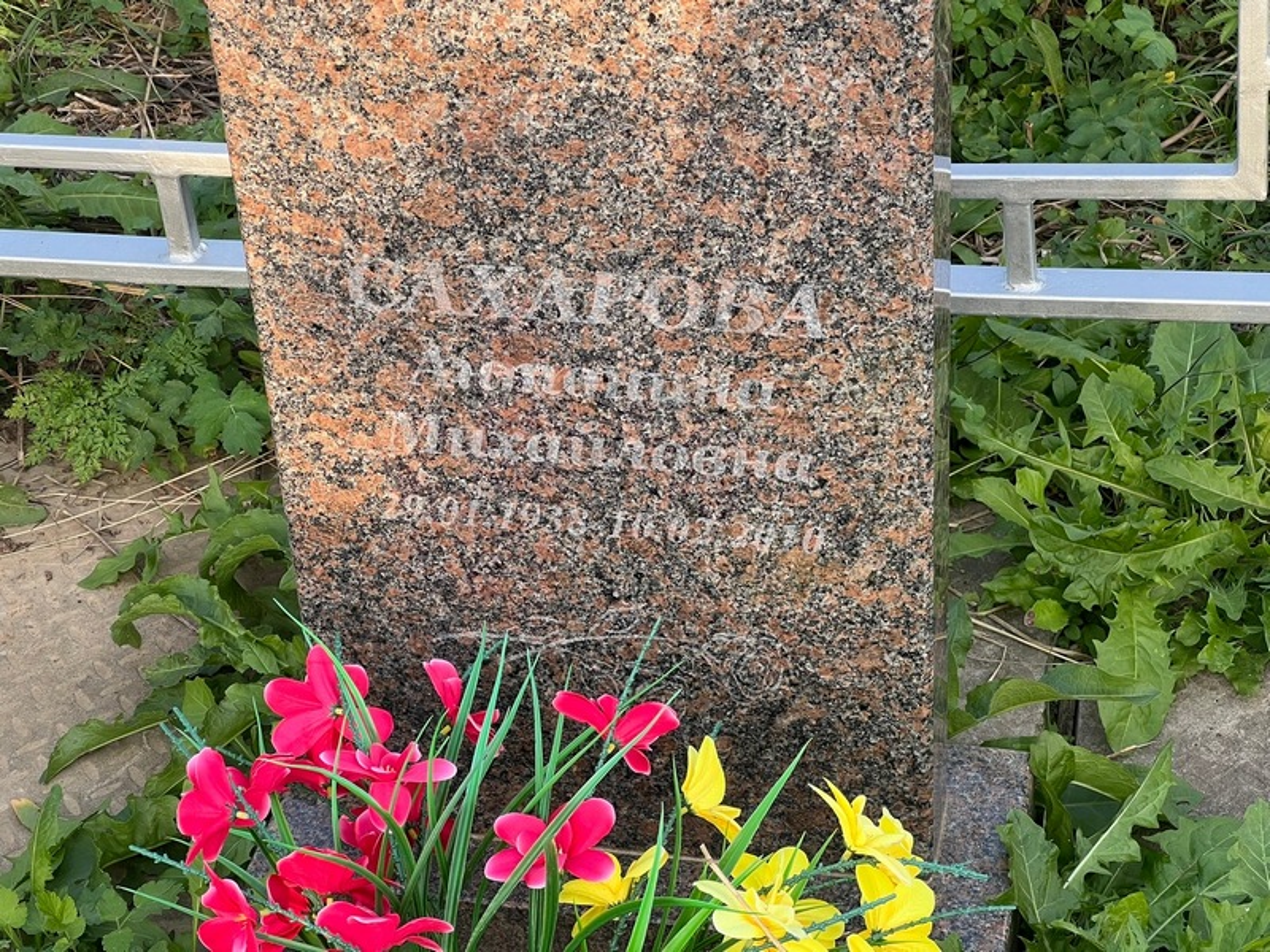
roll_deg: +4.5
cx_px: 635
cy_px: 476
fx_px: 2825
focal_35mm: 77
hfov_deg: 25.3
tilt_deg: -36.4
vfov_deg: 19.1
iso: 40
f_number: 2.8
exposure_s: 1/99
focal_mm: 9
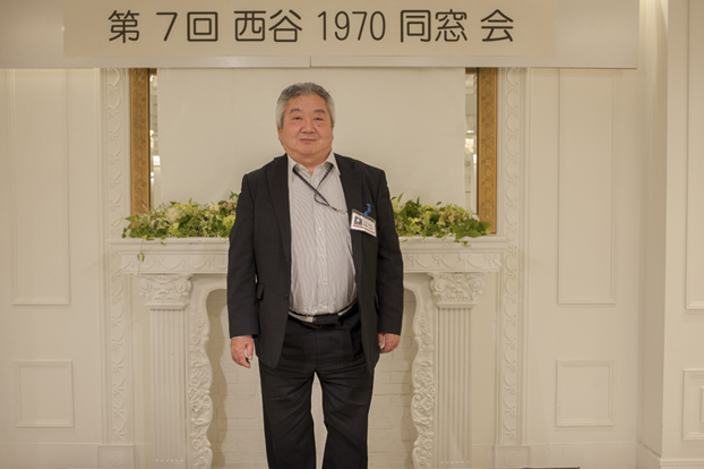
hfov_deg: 53.2
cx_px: 346
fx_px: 704
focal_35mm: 36
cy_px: 238
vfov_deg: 36.8
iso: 640
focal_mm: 35
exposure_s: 1/100
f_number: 5.6
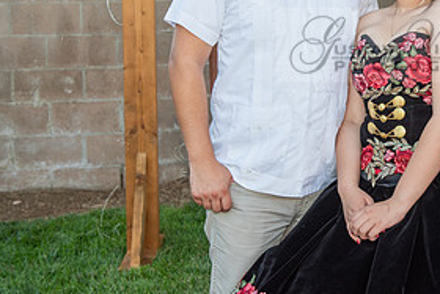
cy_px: 45
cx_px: 413
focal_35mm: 87
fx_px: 1064
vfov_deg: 15.6
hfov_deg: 22.7
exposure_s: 1/200
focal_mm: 42
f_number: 4.5
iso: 400
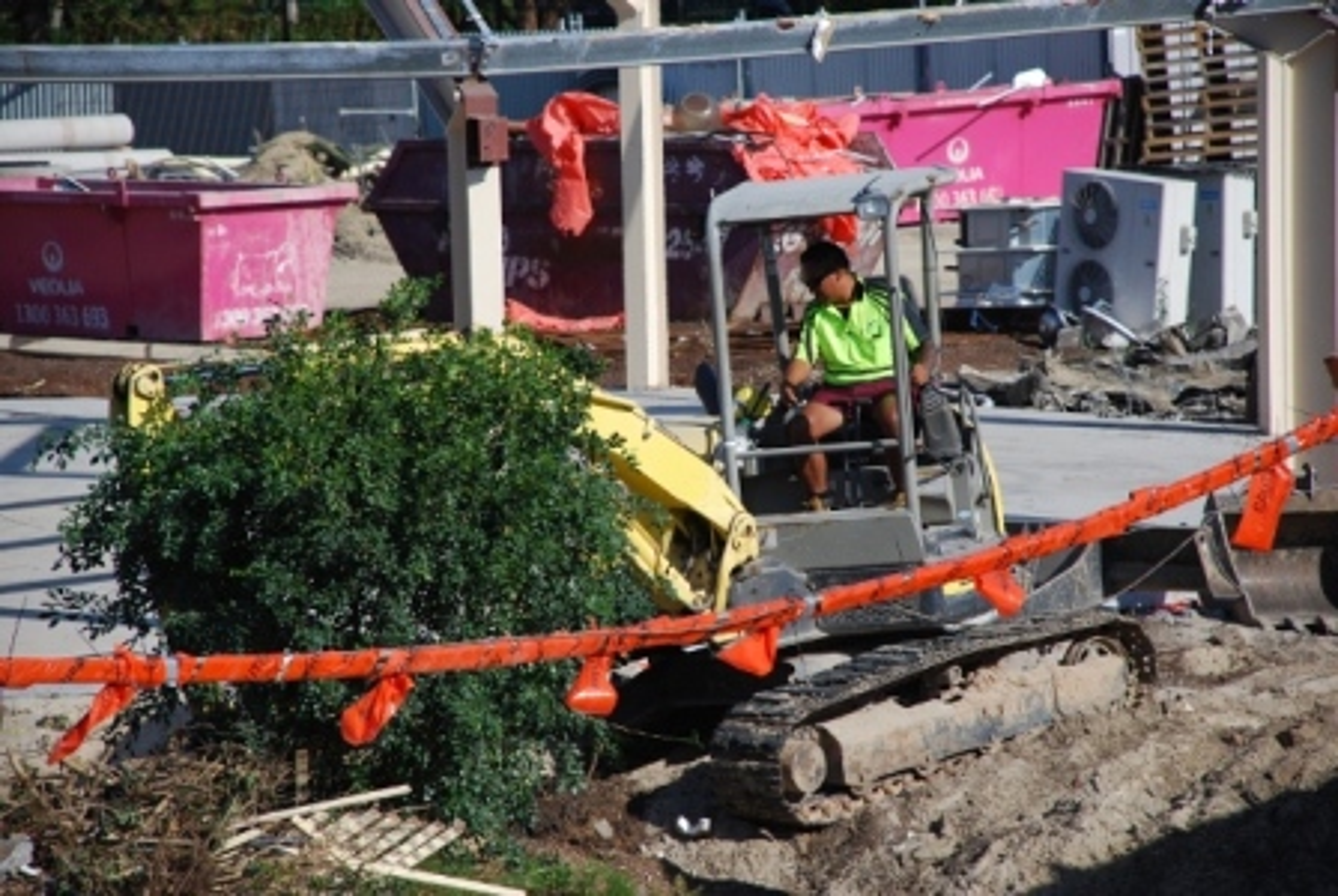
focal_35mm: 202
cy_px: 448
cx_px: 669
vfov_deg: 6.8
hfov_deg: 10.1
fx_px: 7536
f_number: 5.6
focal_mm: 135
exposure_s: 1/500
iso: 140
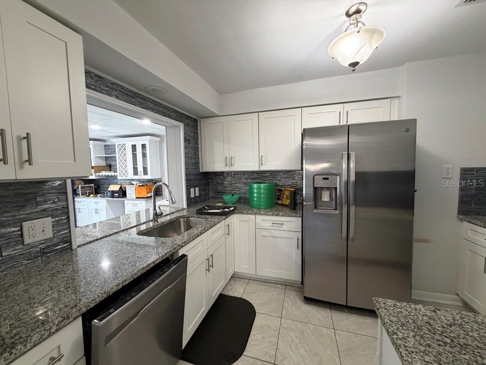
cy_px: 182
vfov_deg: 85.7
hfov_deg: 102.1
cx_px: 243
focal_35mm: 14
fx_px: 197
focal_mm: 2.22
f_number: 2.2
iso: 500
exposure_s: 1/60
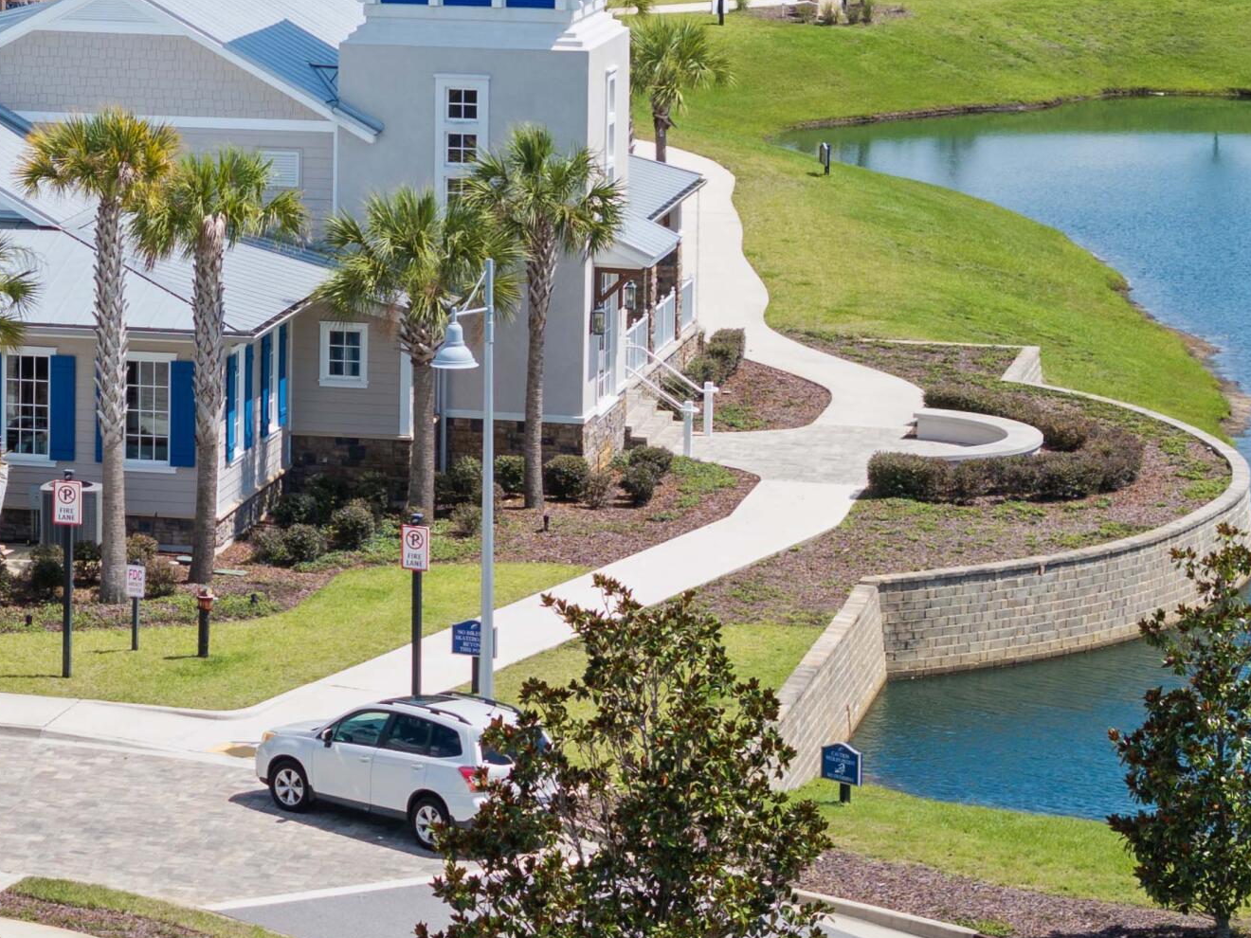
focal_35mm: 159
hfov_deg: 12.2
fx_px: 5746
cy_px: 468
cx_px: -109
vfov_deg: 9.3
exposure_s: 1/500
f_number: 2.8
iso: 100
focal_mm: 19.35
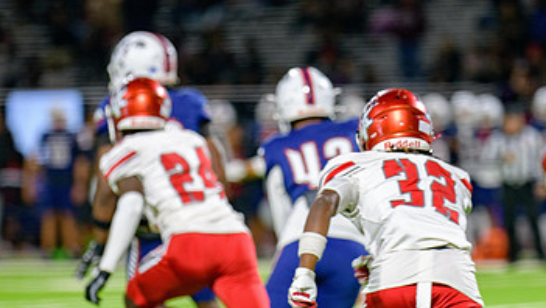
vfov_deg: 2.9
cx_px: 328
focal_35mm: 415
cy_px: 231
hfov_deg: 5.2
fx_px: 6012
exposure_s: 1/250
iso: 2000
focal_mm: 240
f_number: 2.8
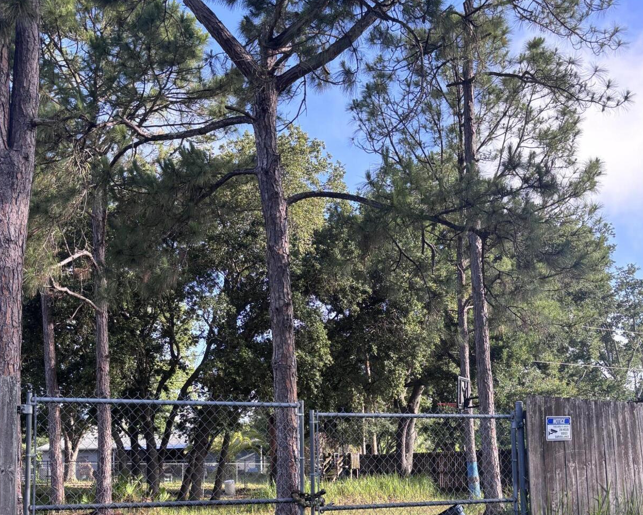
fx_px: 799
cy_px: 398
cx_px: 317
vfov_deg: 34.8
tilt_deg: +5.6
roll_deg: +1.2
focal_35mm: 42
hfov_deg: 43.8
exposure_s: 1/403
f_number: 1.6
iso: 50
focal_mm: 5.96
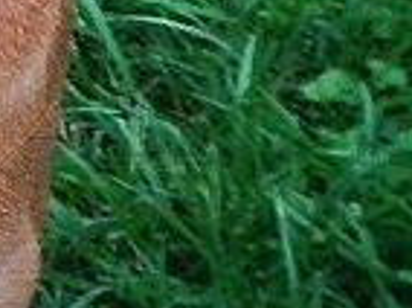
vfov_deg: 8.8
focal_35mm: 158
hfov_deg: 10.9
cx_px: -537
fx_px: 1877
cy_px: -328
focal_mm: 5
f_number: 3.9
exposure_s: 1/200
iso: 400
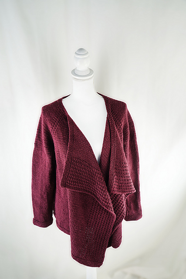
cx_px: 93
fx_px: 248
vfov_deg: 58.7
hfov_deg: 41.1
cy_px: 140
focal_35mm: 32
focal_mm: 32
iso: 125
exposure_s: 1/40
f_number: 5
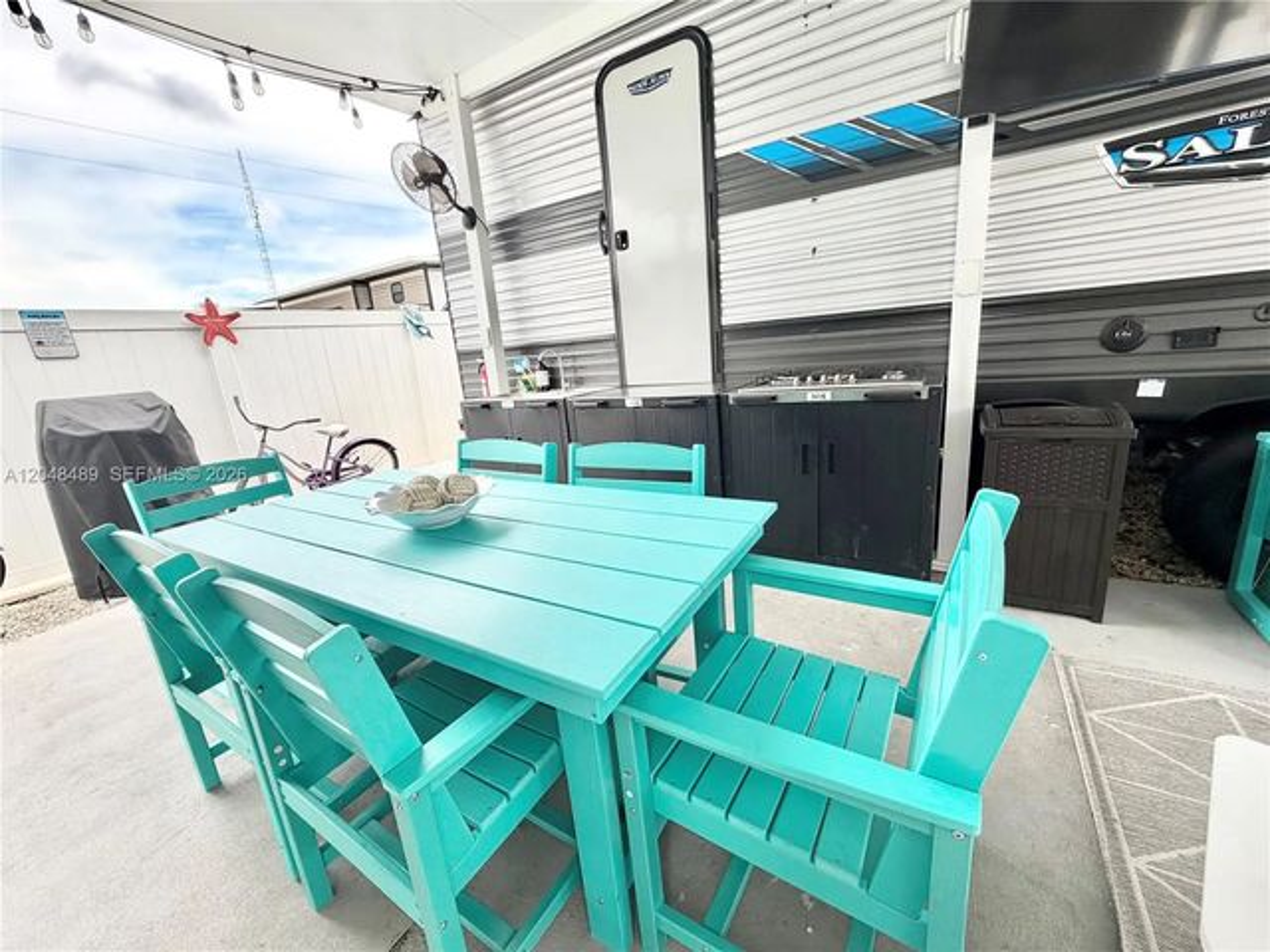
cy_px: 476
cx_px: 635
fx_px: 514
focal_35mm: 14
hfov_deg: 102.1
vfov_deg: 85.7
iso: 50
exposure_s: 1/372
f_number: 2.2
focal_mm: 2.22
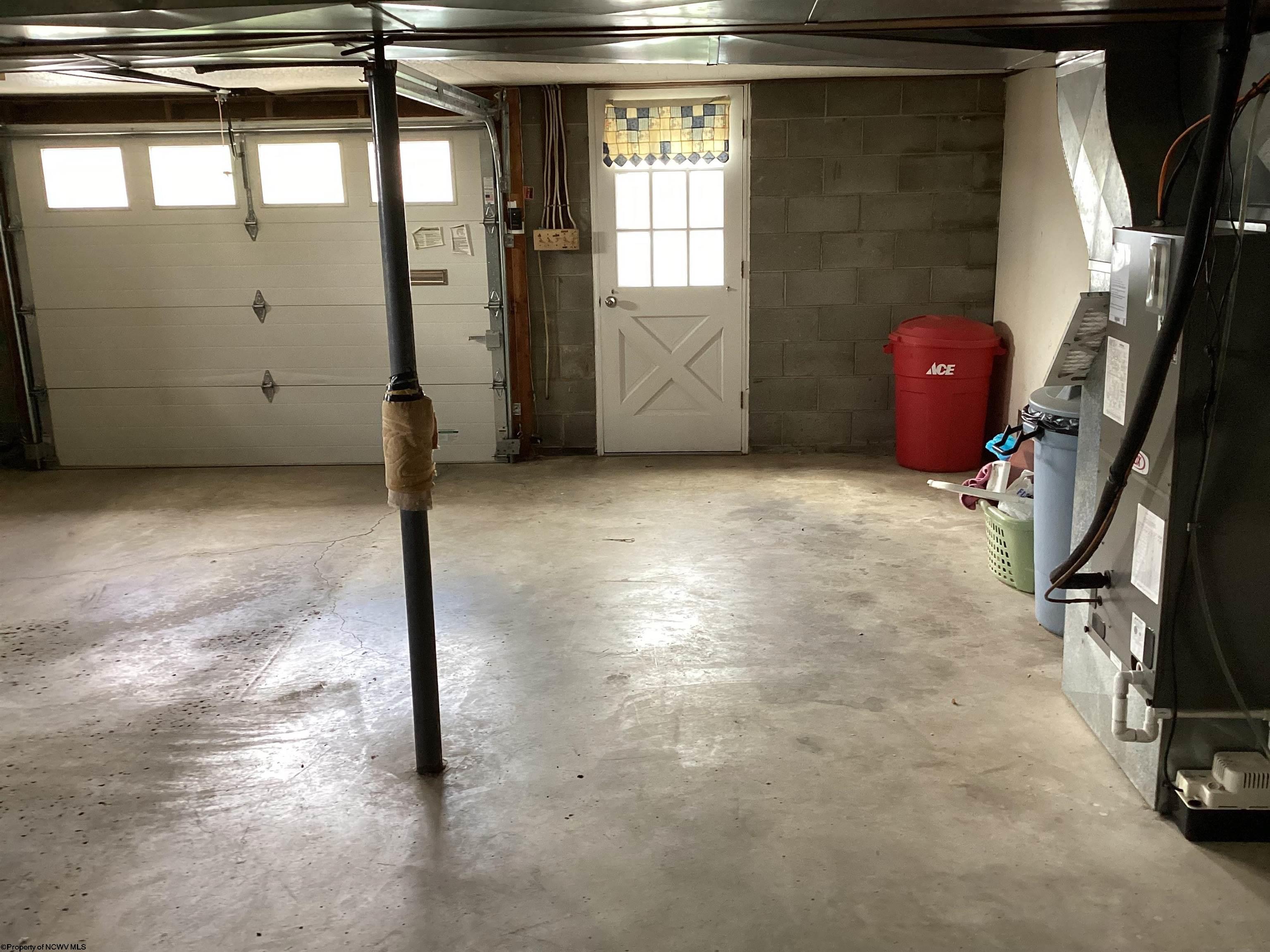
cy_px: 476
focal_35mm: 31
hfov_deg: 58.4
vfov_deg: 45.4
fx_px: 1137
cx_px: 635
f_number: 2.4
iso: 200
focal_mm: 3.3
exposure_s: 1/60
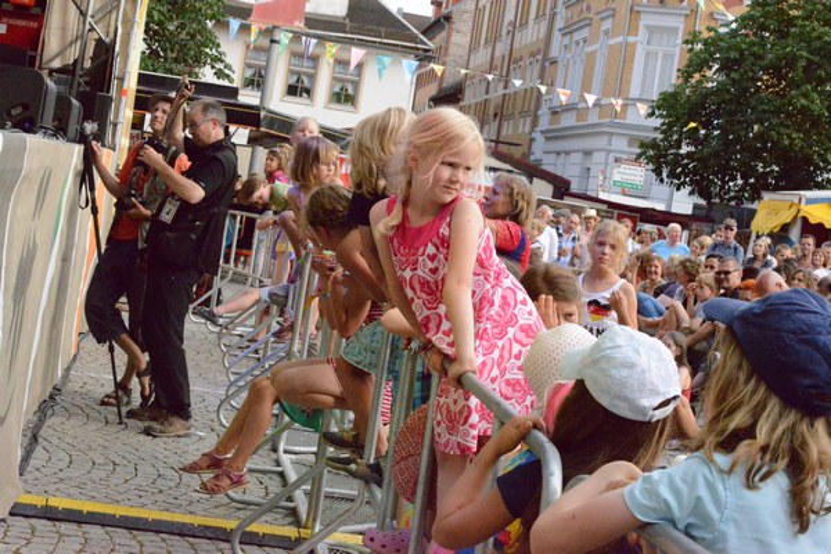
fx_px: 1616
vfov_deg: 19.5
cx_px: 416
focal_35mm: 70
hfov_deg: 28.8
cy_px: 277
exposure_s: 1/1600
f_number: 20
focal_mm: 70
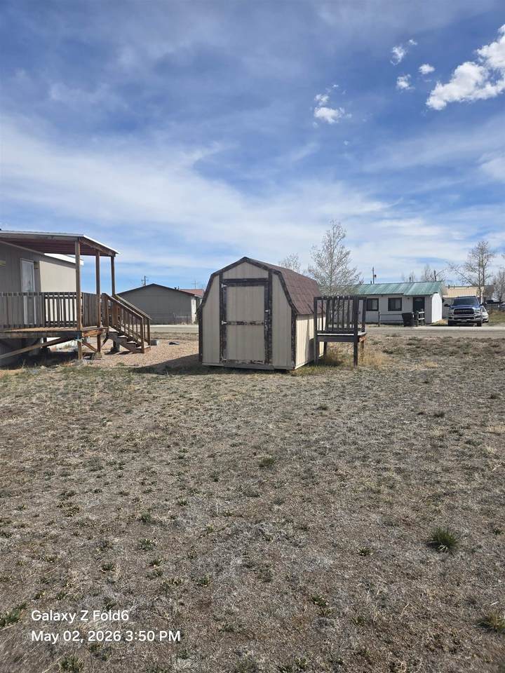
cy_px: 336
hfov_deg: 58.9
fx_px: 447
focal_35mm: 23
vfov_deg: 73.9
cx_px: 252
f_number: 1.8
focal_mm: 5.4
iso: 32
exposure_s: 1/2921
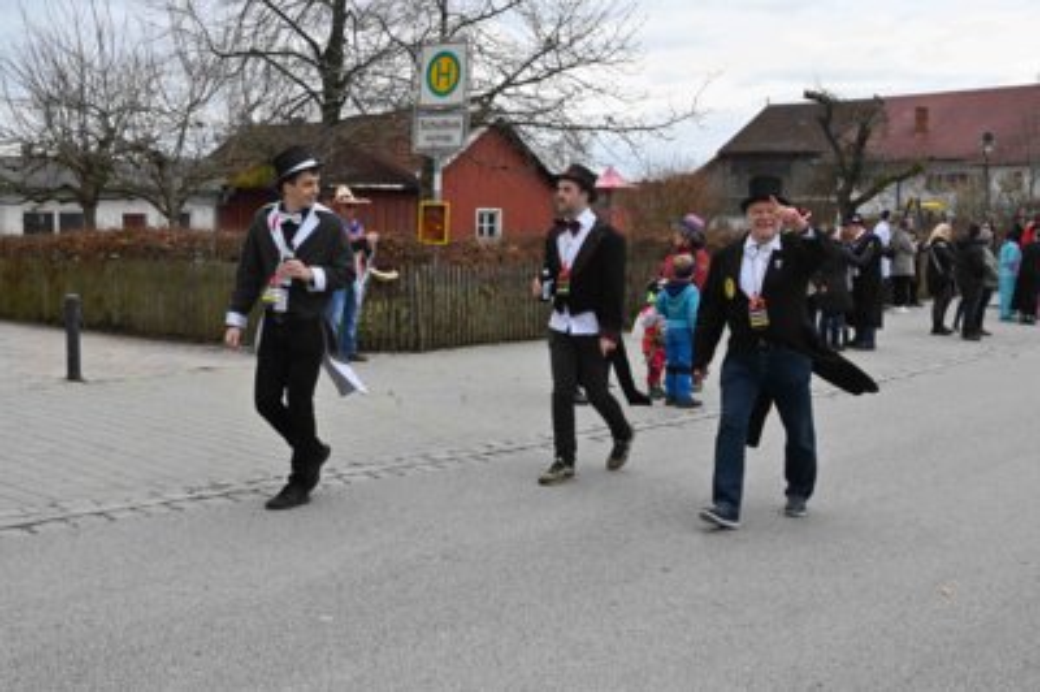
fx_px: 1241
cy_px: 346
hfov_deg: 45.5
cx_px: 520
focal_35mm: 43
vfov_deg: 31.1
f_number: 13
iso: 2500
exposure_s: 1/640
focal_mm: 43
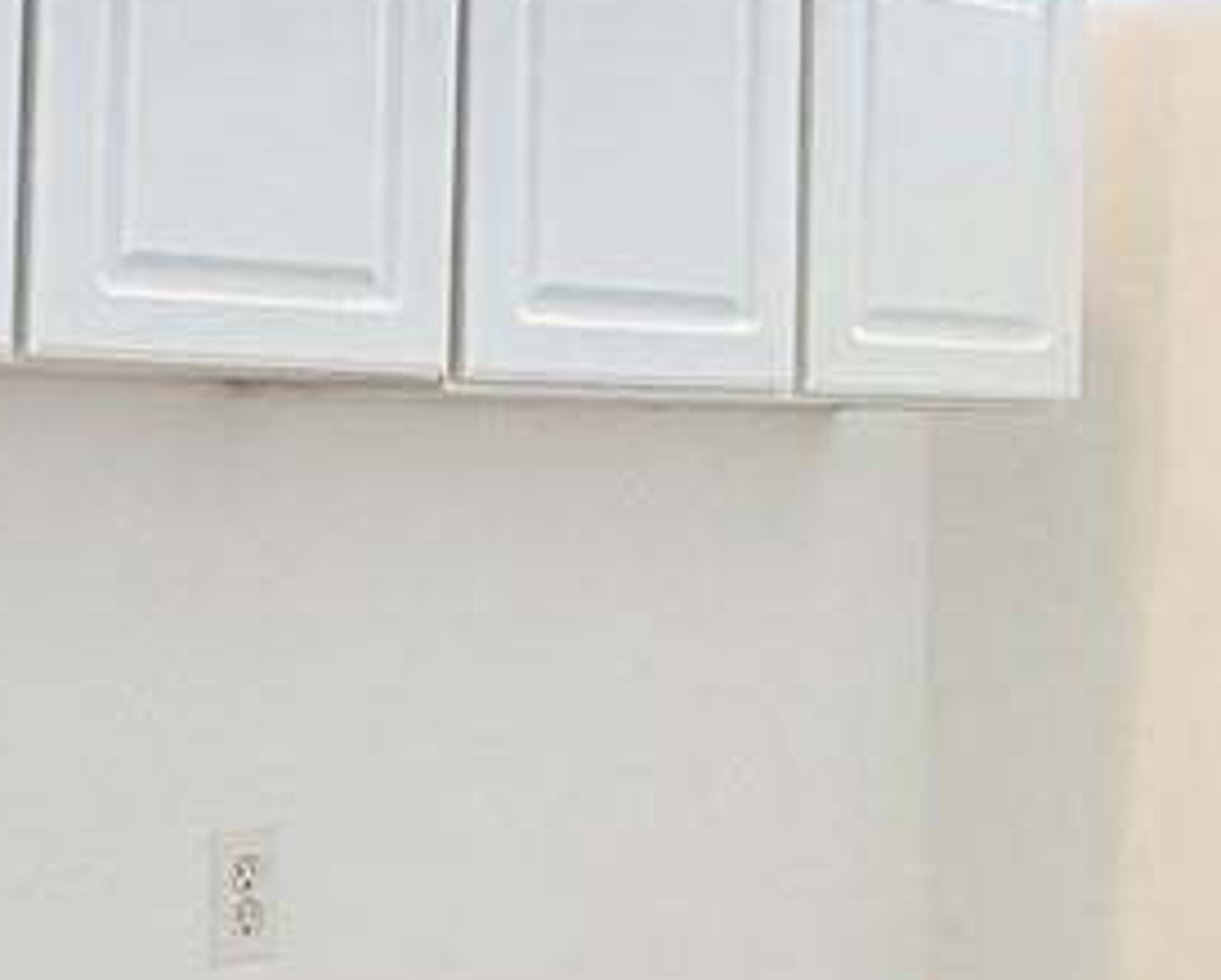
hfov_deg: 23.8
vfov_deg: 19.2
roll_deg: -0.3
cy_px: 434
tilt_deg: +0.7
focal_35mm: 80
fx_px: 2894
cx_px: 725
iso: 160
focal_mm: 2.22
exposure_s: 1/120
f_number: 2.2
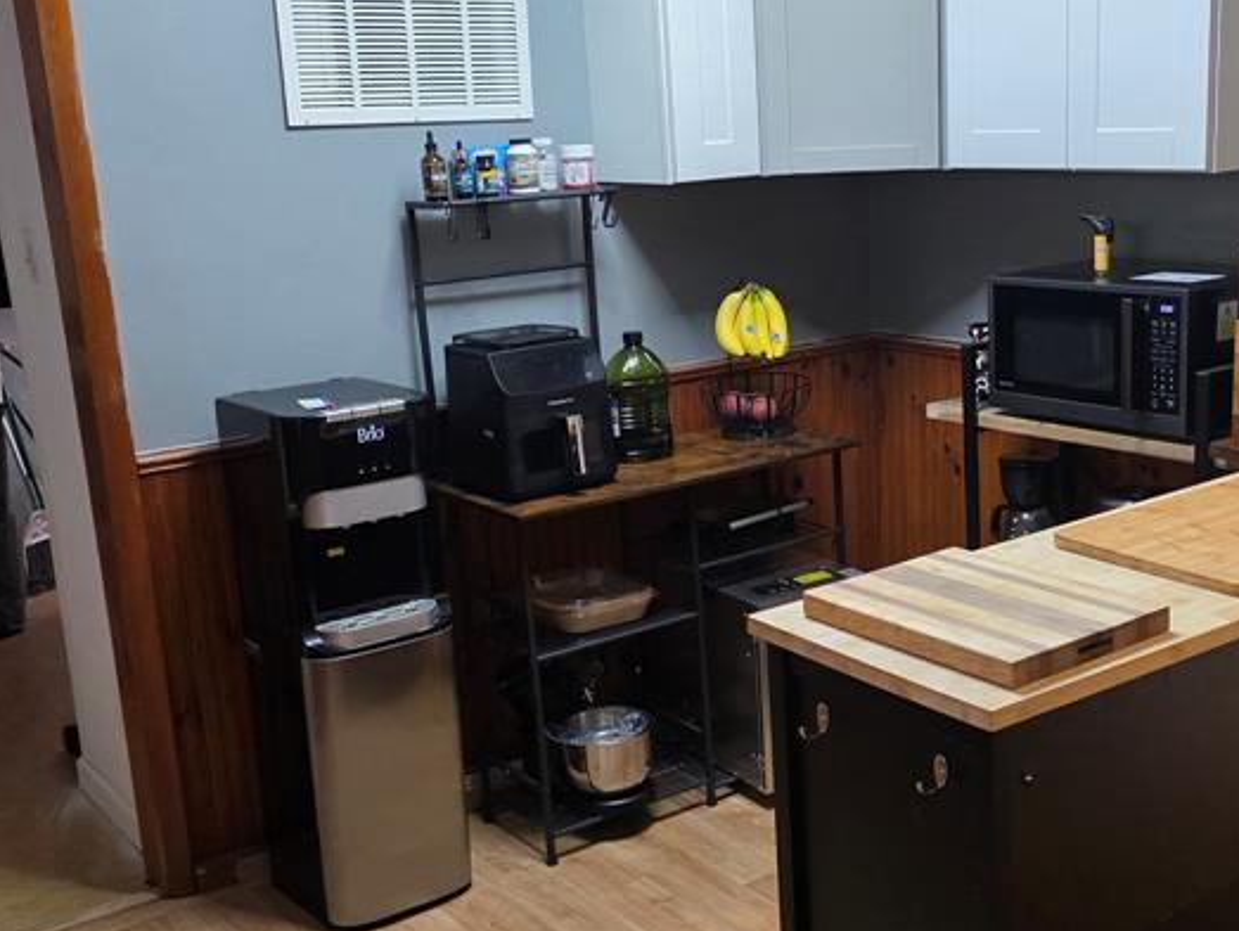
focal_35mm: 45
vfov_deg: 32.2
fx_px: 1612
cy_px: 486
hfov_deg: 41.8
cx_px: 756
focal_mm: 6.3
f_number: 1.7
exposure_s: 1/120
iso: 640
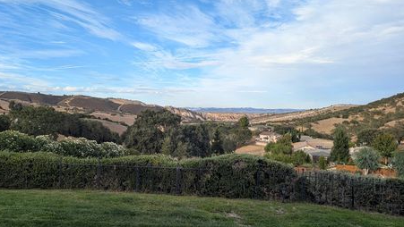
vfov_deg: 40.2
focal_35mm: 29
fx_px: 311
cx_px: 185
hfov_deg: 65.9
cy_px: 110
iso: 22
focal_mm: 6.9
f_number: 1.68
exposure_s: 1/425
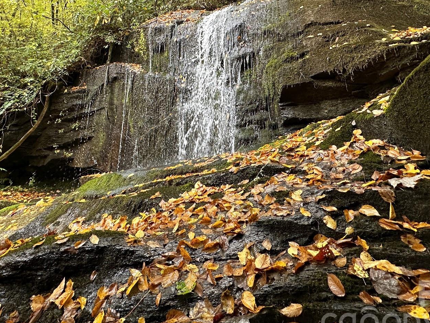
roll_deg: -2.6
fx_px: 286
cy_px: 83
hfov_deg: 73.3
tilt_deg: +18.9
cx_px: 176
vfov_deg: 56.1
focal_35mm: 23
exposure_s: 1/99
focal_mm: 2.22
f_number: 2.2
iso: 125
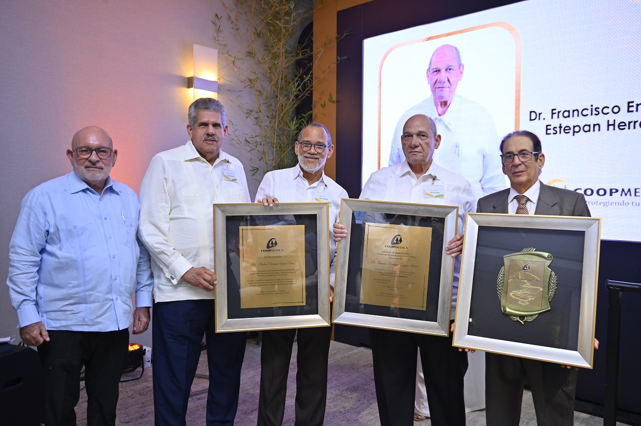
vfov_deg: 44.9
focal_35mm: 29
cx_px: 320
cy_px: 213
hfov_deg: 63.7
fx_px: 516
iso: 1000
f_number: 4
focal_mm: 29
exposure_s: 1/100
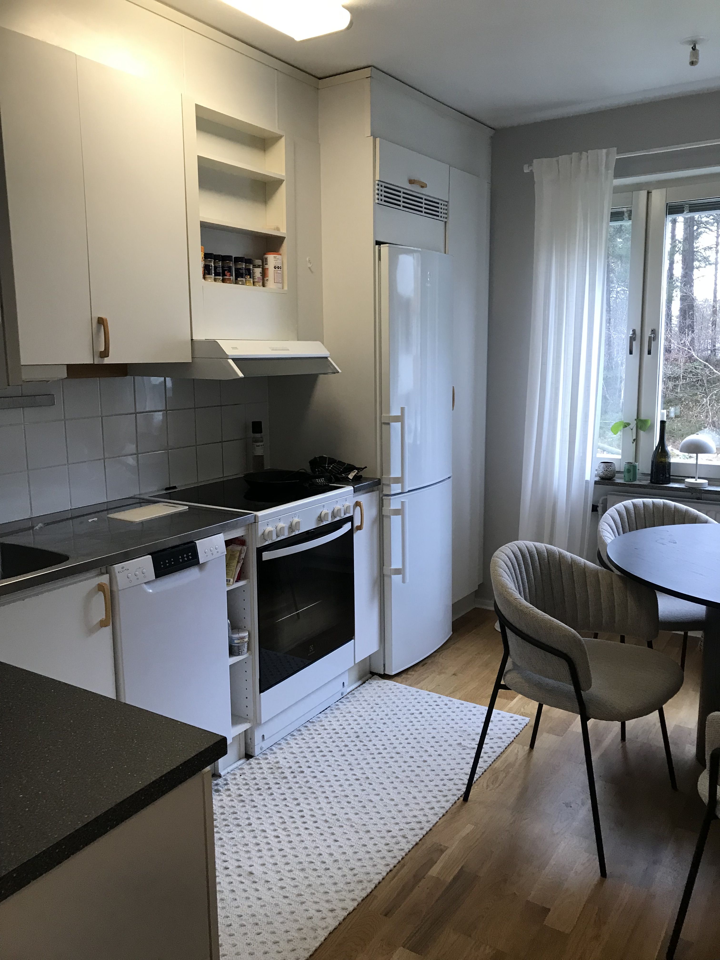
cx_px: 360
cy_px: 480
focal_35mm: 28
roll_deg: +1.1
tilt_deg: -9.7
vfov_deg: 63.4
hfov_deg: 49.7
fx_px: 777
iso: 32
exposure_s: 1/25
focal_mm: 3.99
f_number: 1.8
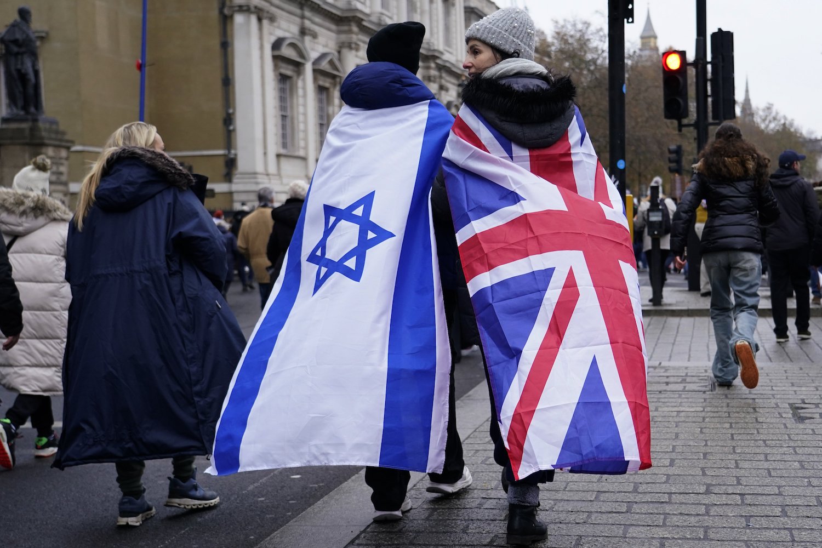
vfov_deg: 32.6
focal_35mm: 41
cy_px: 274
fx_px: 936
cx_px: 411
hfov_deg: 47.4
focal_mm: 41
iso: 1600
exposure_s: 1/400
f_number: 4
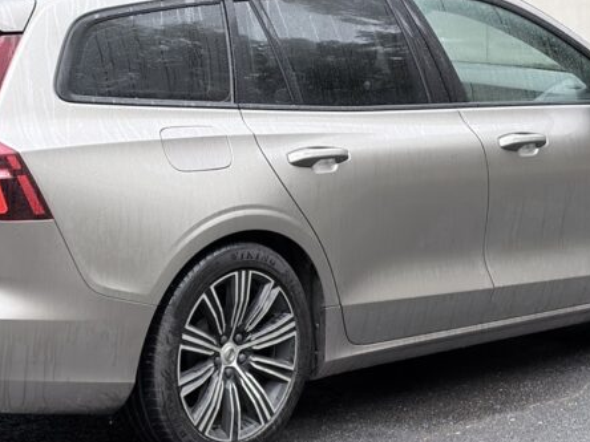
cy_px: 207
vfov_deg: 12.3
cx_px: 246
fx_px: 2045
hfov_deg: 16.4
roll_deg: +0.7
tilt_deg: -8.0
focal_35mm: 120
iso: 50
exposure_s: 1/60
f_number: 1.6
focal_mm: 5.96
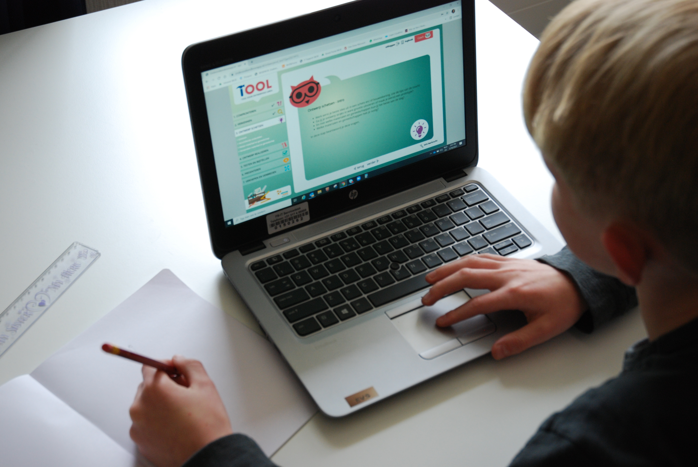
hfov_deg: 35.0
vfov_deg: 23.8
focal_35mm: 57
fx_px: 1106
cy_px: 234
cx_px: 349
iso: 400
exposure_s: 1/40
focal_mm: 38
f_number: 4.2
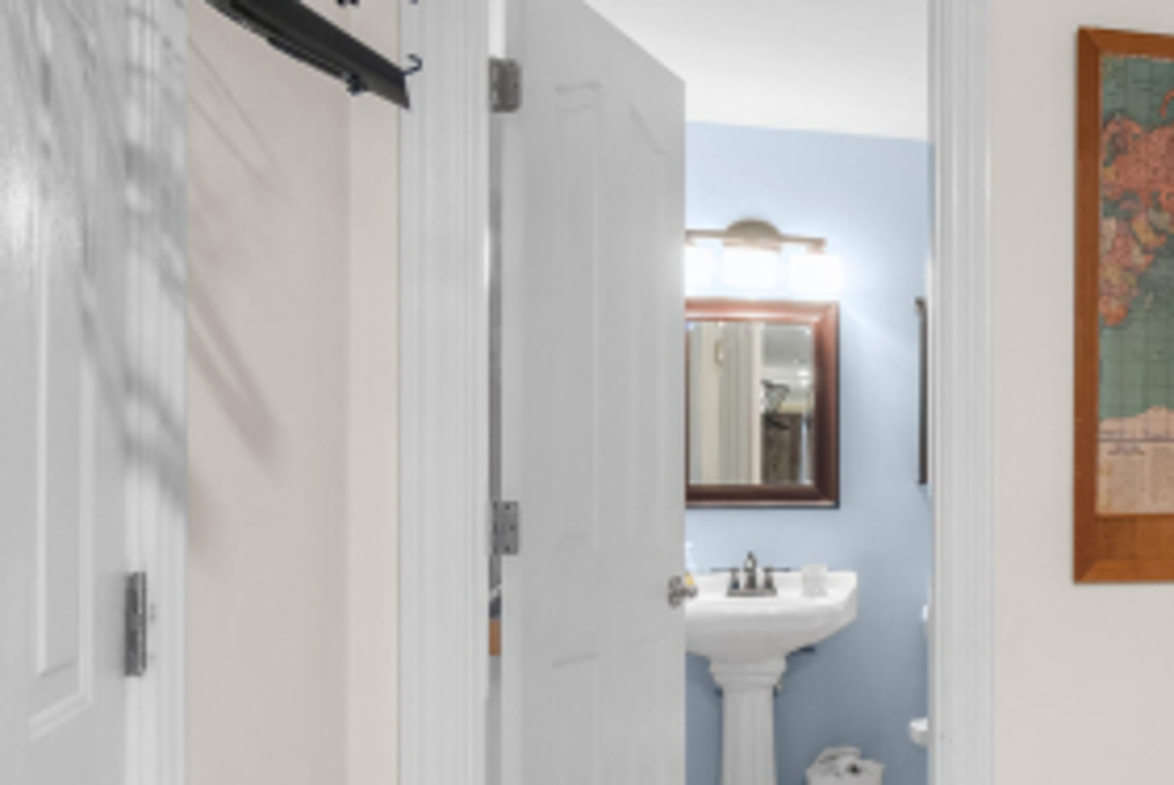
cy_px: 497
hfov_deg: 39.6
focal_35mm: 40
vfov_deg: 33.3
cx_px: 1291
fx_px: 1306
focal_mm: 10
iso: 400
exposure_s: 1.3
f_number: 8
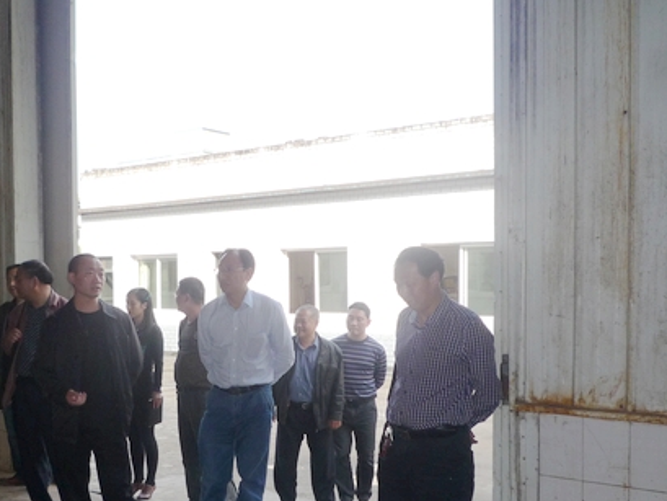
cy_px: 317
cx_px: 258
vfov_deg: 33.4
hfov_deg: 43.6
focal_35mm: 43
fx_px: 829
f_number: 2.9
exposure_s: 1/320
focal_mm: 4.7
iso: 100
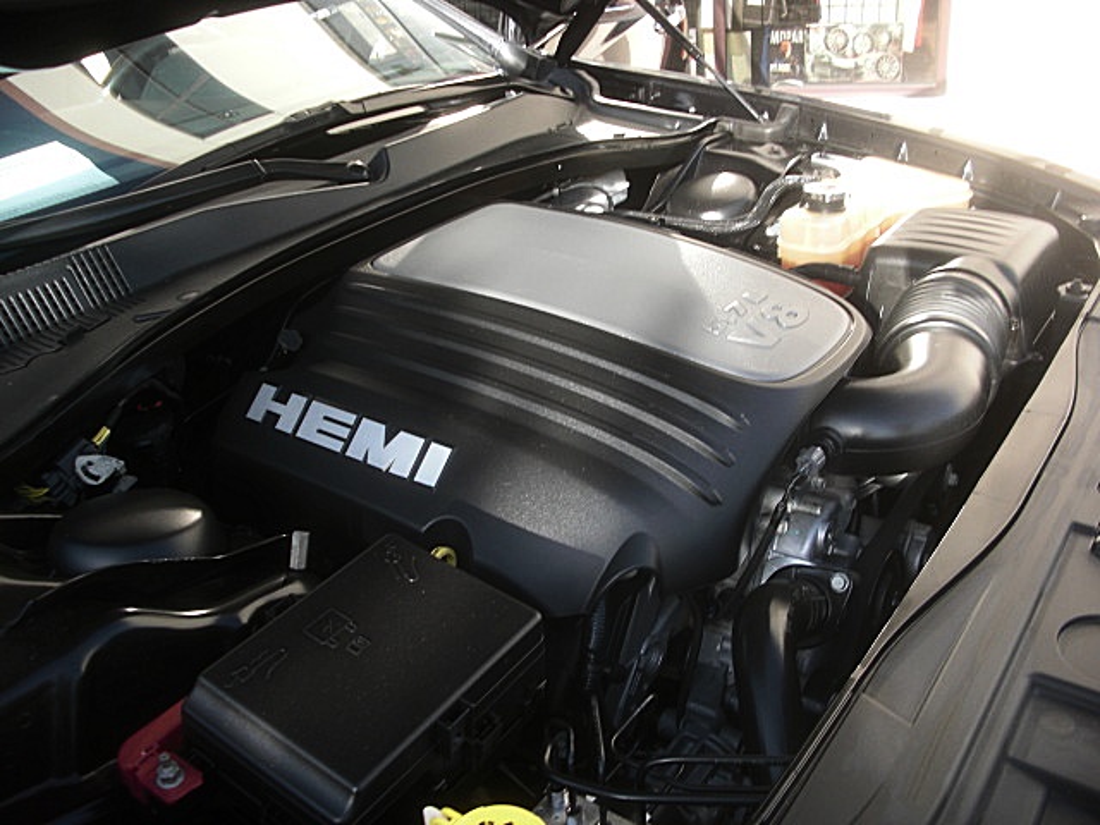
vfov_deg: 39.7
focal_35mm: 36
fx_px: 1144
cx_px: 550
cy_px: 412
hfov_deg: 51.4
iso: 50
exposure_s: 1/125
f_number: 2.8
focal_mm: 6.3
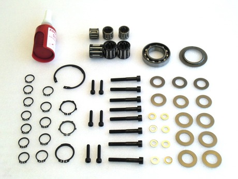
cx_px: 119
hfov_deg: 36.8
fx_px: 358
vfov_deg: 28.0
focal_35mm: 52
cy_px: 90
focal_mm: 9.3
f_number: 3.7
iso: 100
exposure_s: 1/60
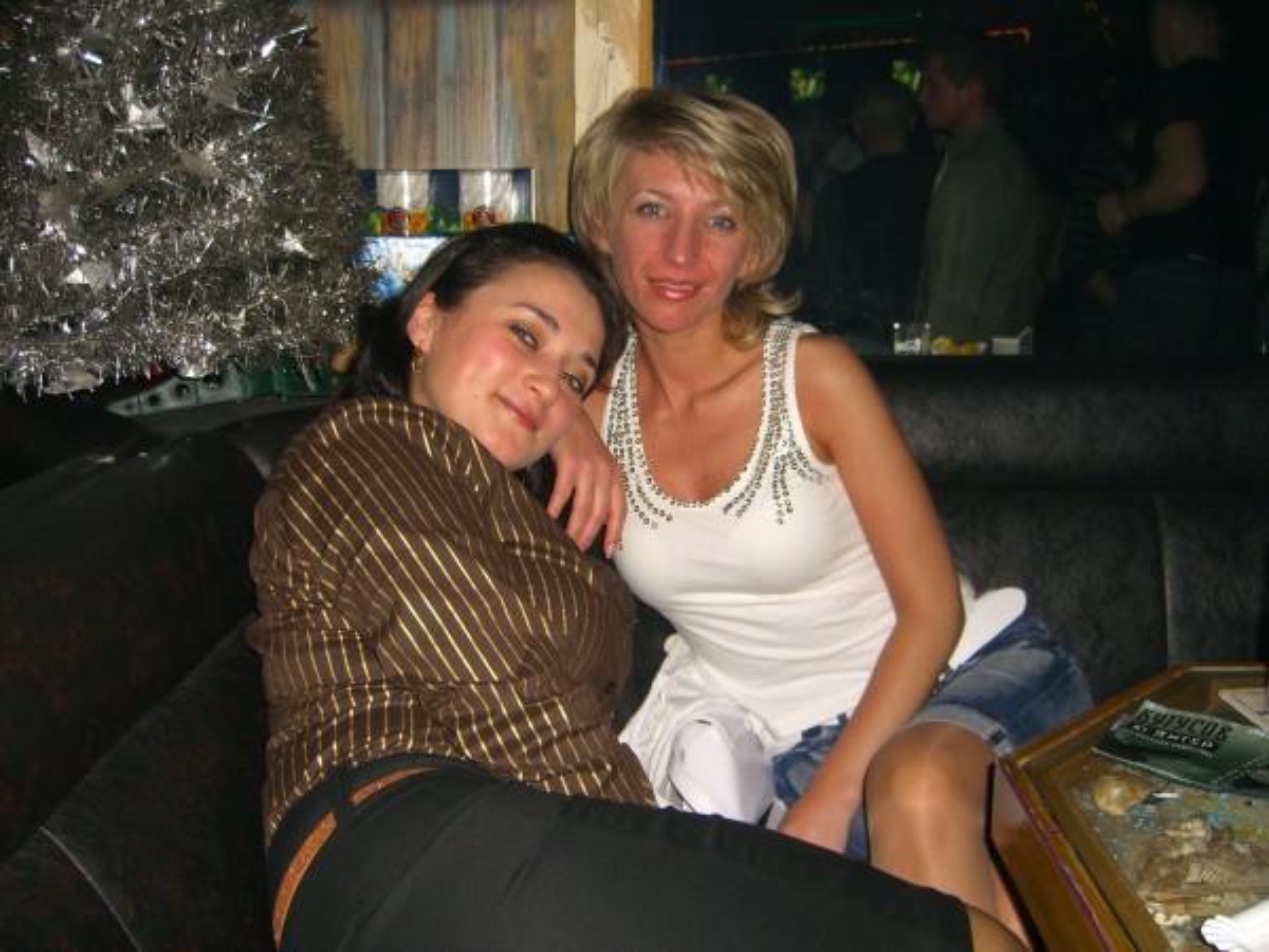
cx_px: 634
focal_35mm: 38
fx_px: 1393
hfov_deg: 49.0
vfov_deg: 37.7
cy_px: 476
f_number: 2.8
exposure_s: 1/60
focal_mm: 7.9
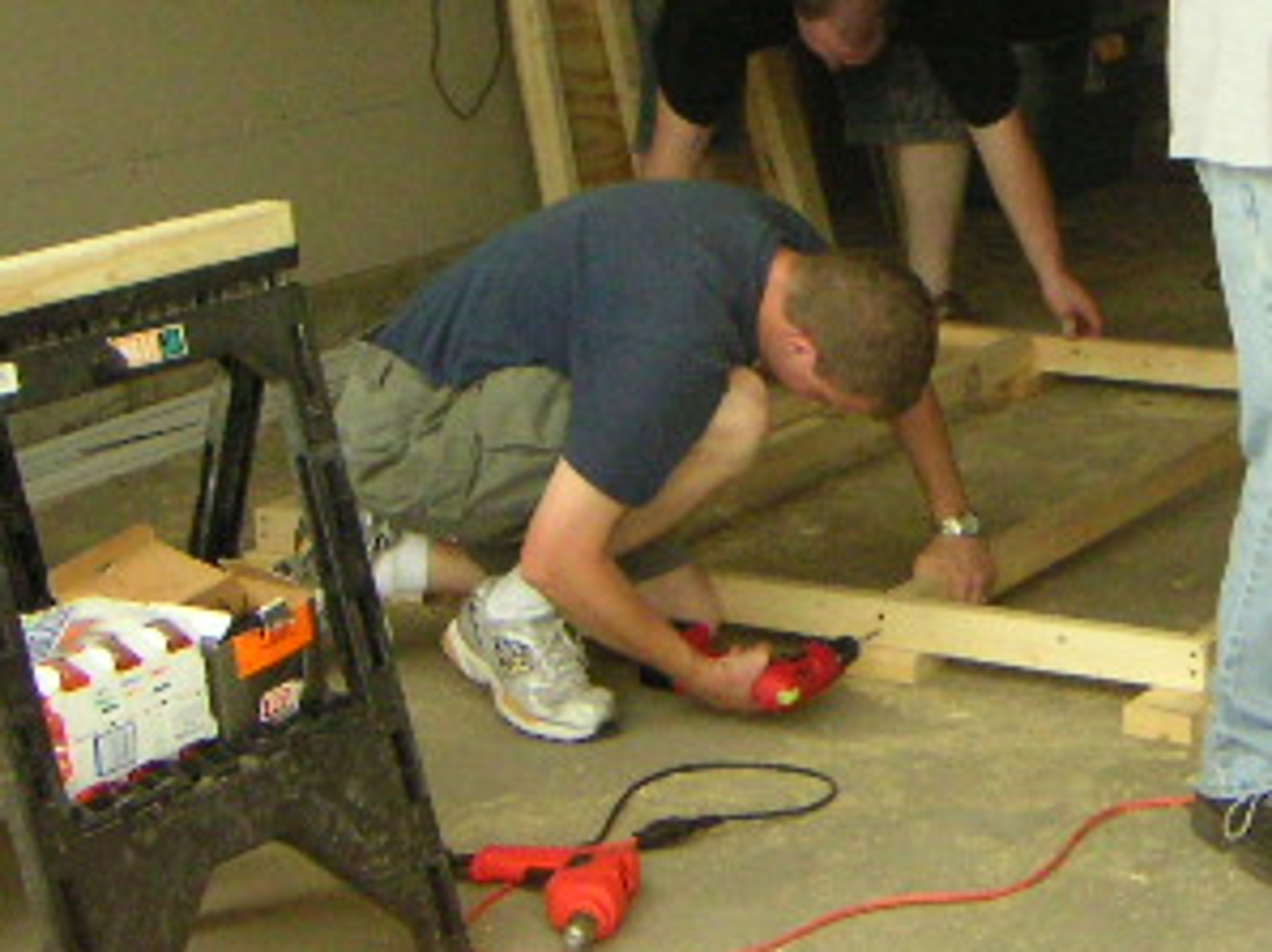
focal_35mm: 86
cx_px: 1118
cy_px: 17
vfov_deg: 16.8
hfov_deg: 22.3
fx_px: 3158
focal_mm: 5.3
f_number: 2.9
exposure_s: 1/500
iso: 400
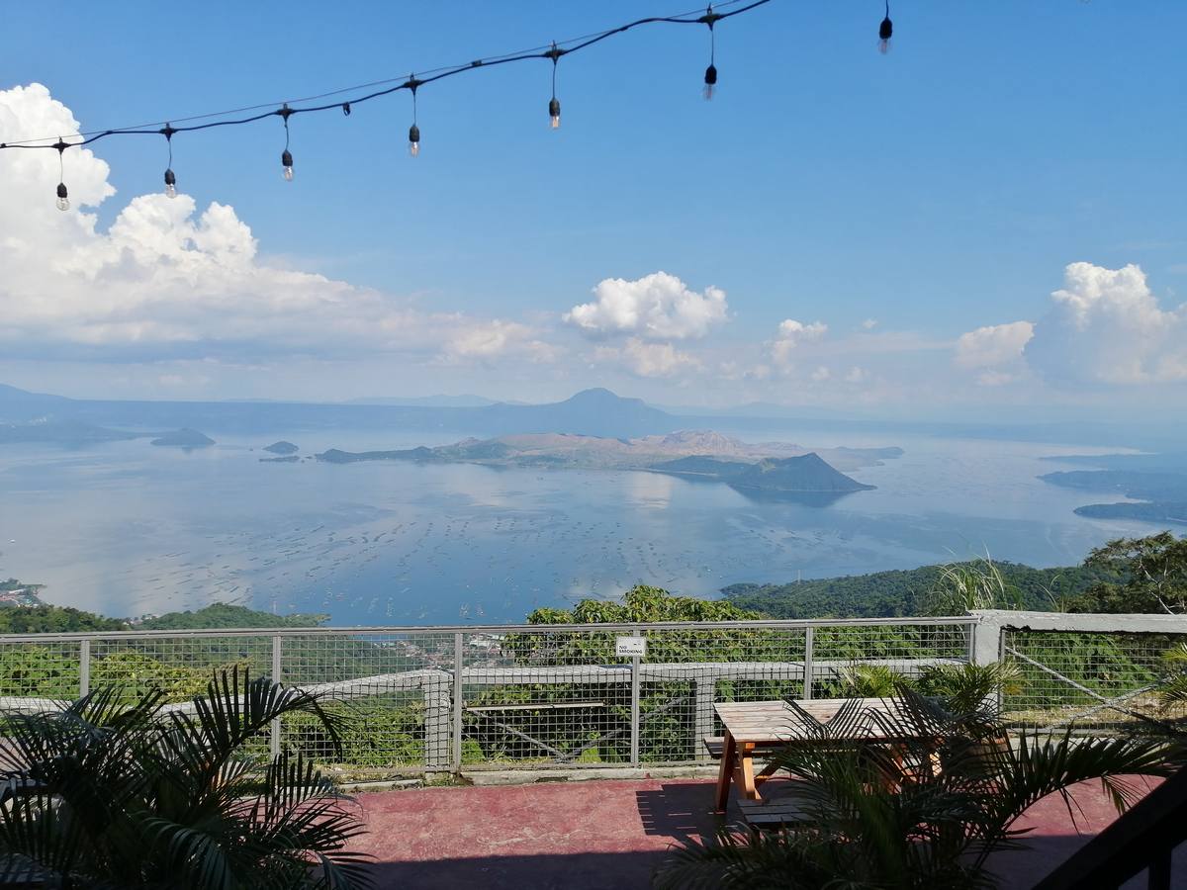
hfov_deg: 65.3
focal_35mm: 27
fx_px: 926
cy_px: 445
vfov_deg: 51.4
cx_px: 594
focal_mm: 3.62
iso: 50
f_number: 1.8
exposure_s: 1/1905
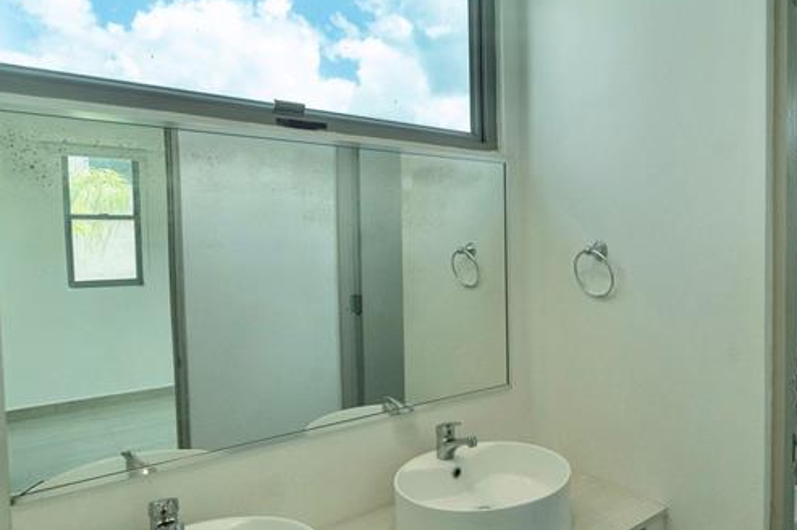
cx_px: 530
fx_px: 597
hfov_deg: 65.7
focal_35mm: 27
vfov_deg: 47.9
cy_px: 273
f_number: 6.3
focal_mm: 13
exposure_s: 1/2000
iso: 1000
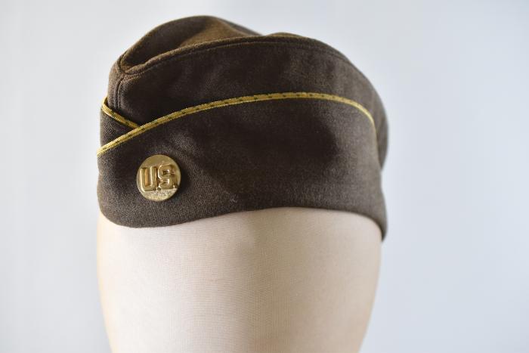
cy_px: 176
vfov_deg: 22.6
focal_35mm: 60
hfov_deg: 33.4
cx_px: 264
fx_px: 882
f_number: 4
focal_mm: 40
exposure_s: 1/60
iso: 640
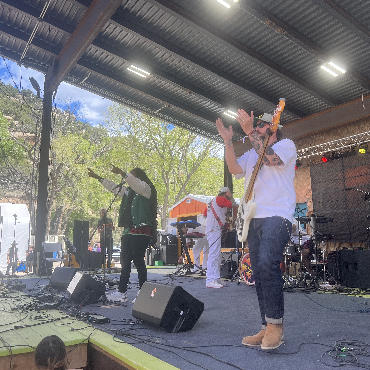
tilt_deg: +5.3
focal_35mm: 31
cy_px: 184
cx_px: 201
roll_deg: -1.2
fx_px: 375
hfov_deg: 52.5
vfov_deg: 52.5
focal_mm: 5.7
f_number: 1.5
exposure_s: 1/840
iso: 50
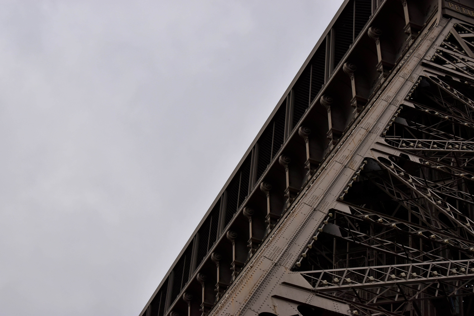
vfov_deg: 16.6
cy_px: 158
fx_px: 1086
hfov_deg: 24.6
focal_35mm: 82
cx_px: 237
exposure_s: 1/1250
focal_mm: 55
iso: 800
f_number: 5.6
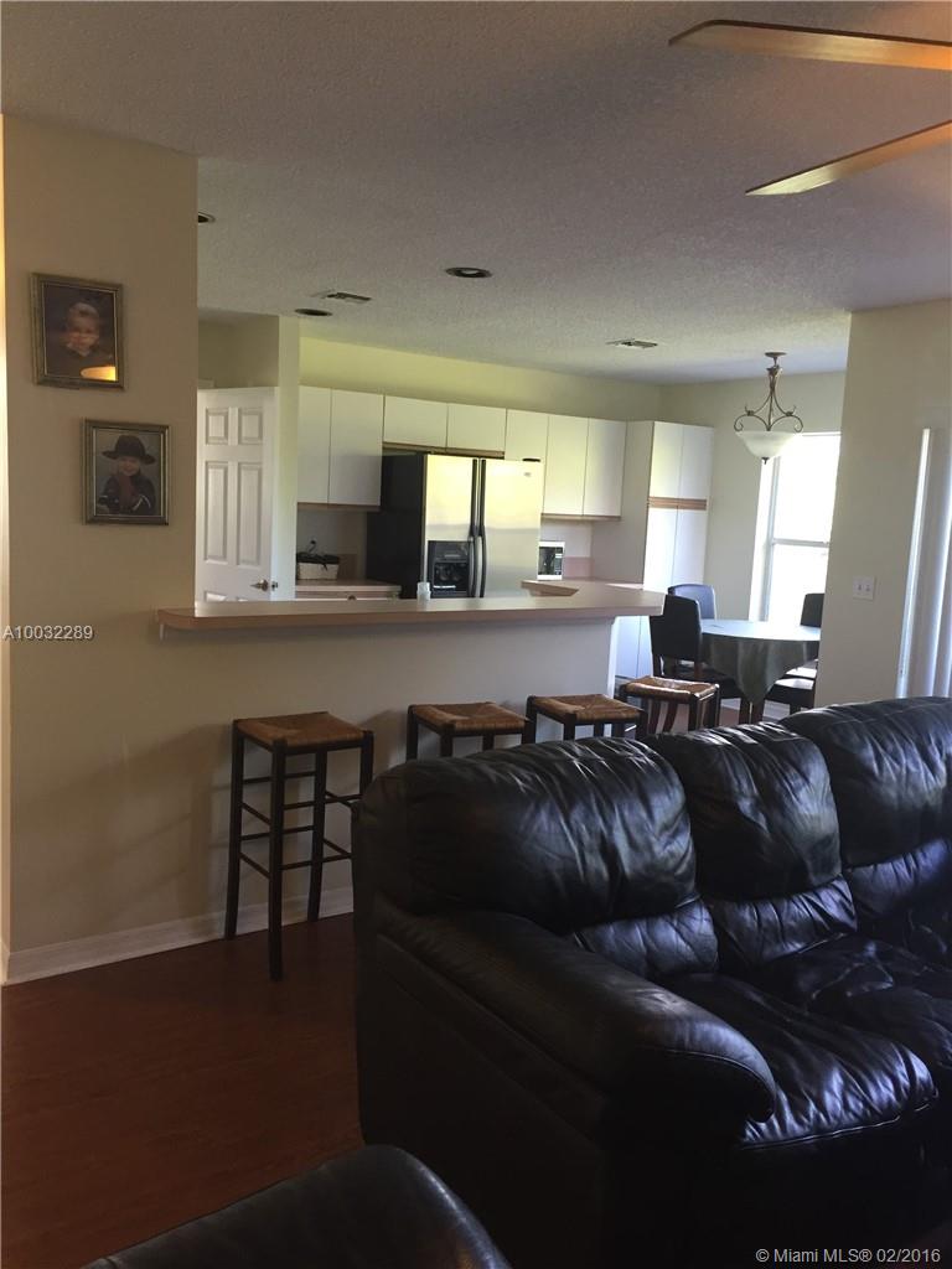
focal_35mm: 29
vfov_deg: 61.7
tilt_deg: -6.6
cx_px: 476
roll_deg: -2.4
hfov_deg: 48.2
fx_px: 1063
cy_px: 634
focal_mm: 4.15
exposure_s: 1/30
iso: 100
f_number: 2.2
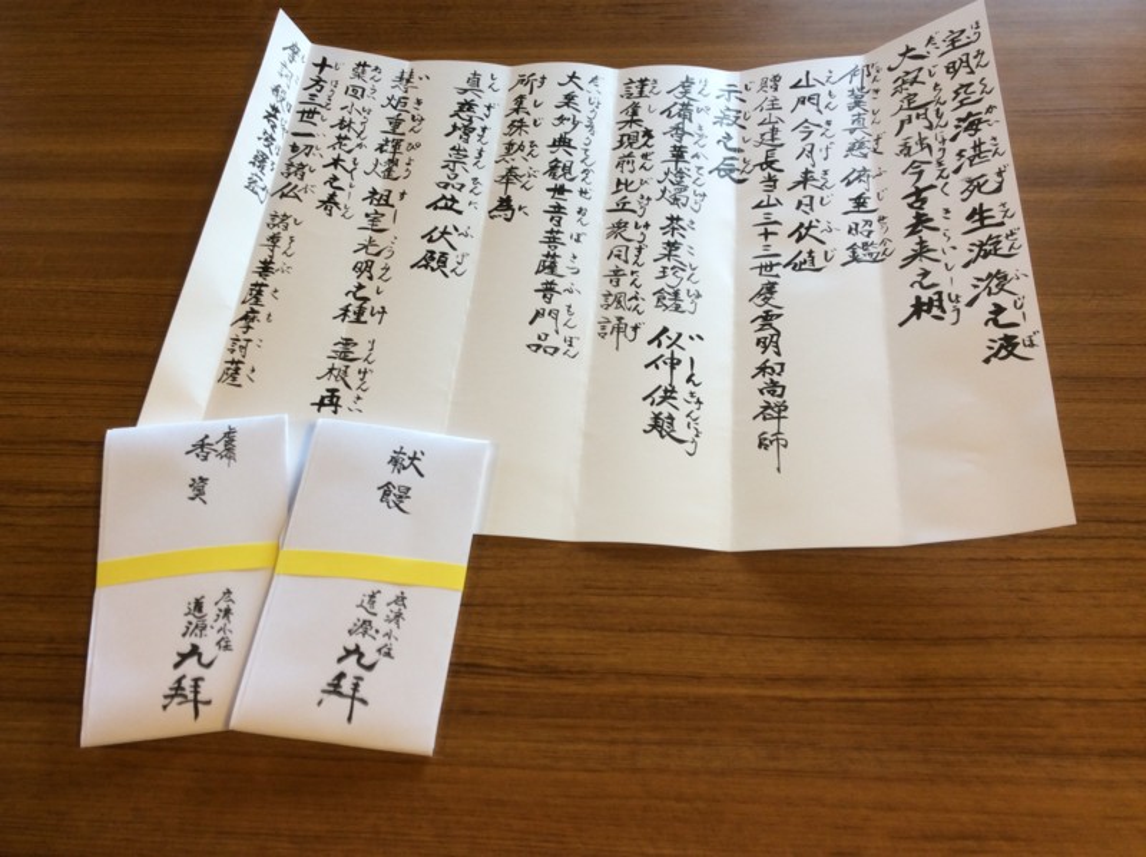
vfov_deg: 44.1
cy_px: 428
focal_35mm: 32
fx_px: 1058
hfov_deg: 56.9
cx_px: 573
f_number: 2.4
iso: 32
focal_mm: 3.3
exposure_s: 1/24
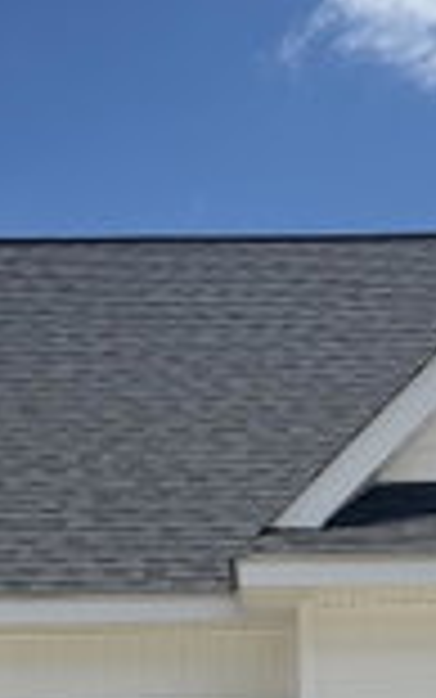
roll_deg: +1.4
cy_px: 752
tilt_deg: +8.7
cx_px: 317
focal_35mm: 105
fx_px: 1994
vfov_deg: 19.1
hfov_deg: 12.4
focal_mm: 6.76
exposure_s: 1/6711
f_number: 1.78
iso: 80
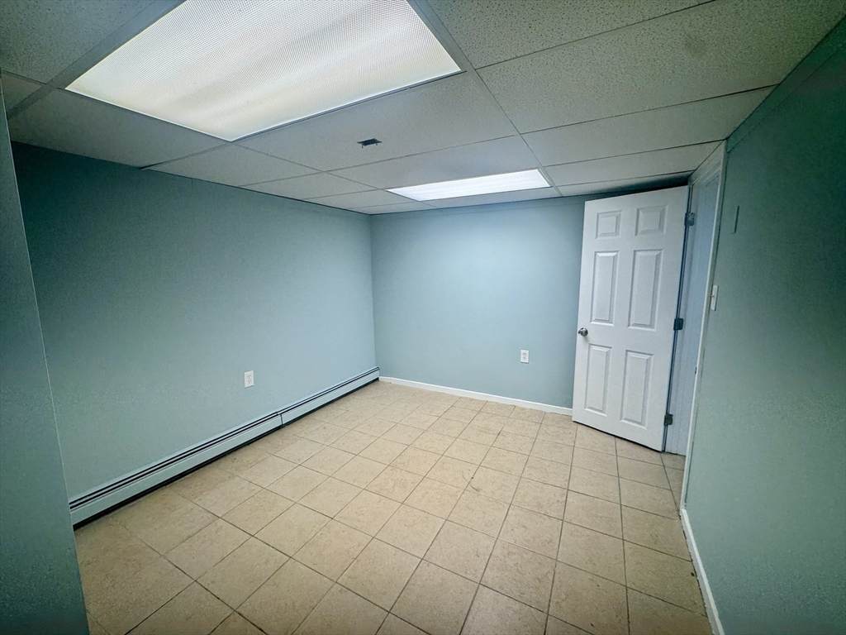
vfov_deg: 85.7
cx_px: 423
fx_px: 342
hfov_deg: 102.1
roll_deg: +0.1
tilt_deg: -9.0
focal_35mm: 14
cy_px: 318
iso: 100
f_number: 2.2
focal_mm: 2.22
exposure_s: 1/120
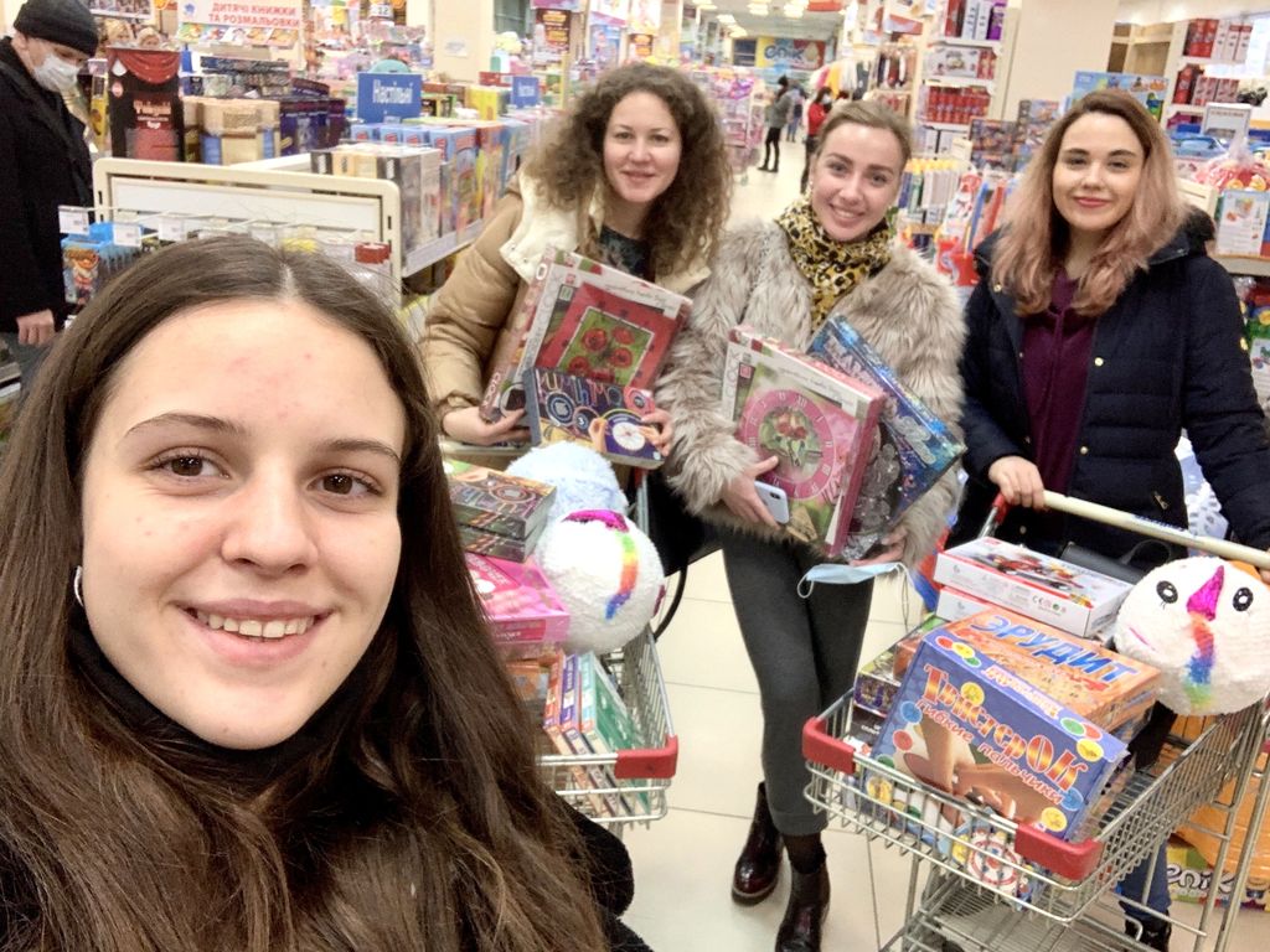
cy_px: 476
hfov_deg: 56.8
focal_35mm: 32
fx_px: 1174
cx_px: 635
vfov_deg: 44.2
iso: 160
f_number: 2.2
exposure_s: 1/50
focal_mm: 2.87
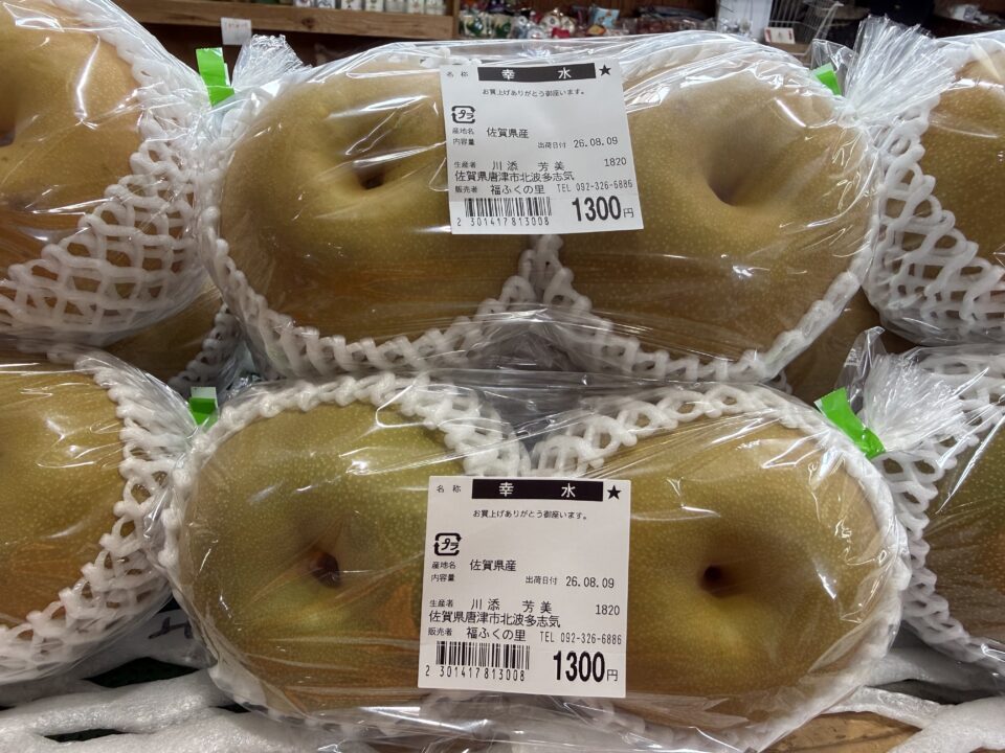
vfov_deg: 56.8
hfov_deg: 71.6
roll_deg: -4.9
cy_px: 376
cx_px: 502
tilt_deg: -35.7
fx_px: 697
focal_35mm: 24
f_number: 2.2
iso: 160
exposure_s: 1/120
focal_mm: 2.22
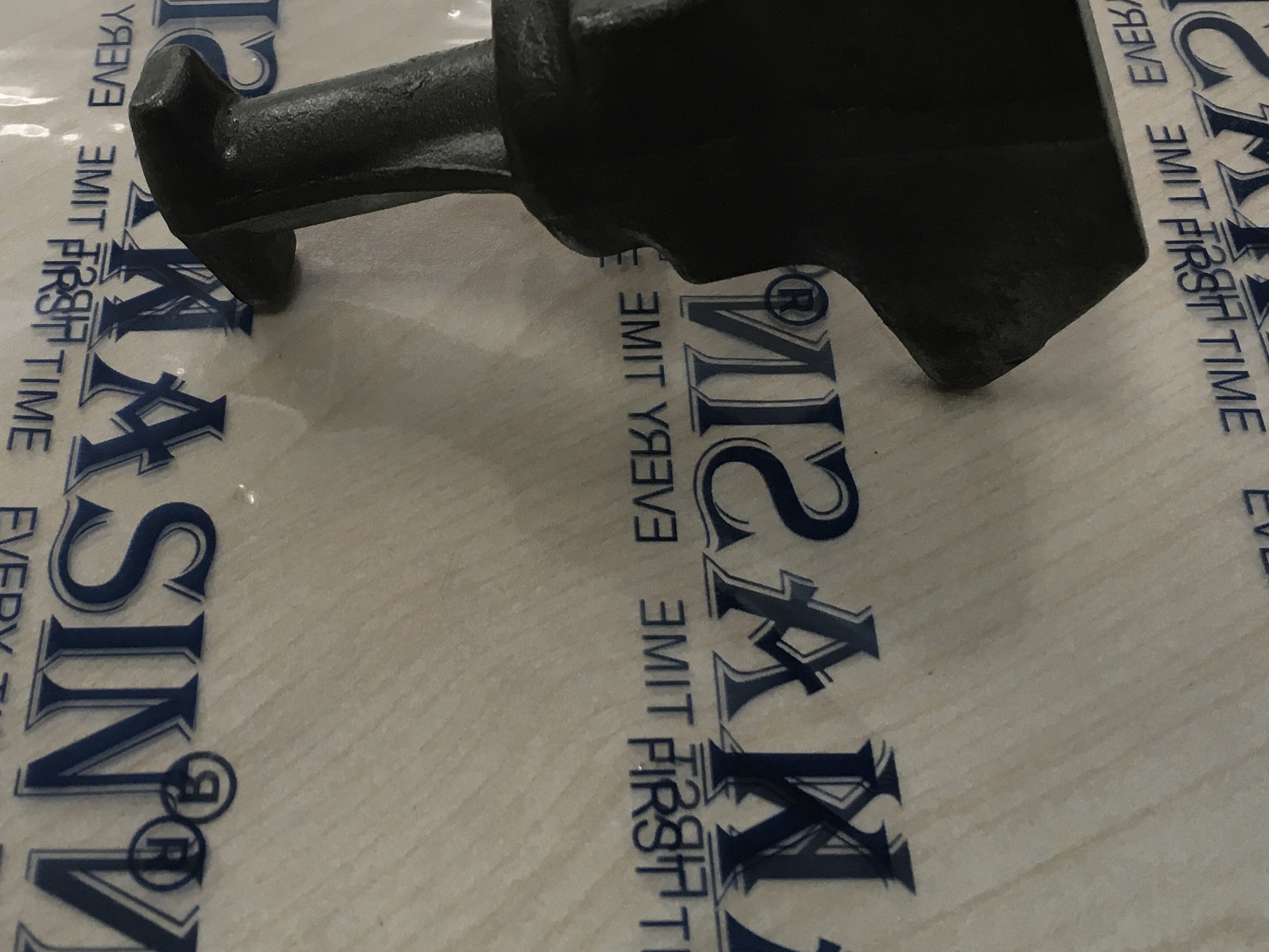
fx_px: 1943
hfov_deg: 35.9
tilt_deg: -47.2
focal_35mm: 53
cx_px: 463
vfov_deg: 27.0
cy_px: 197
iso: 25
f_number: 2.2
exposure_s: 1/33
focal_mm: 4.15
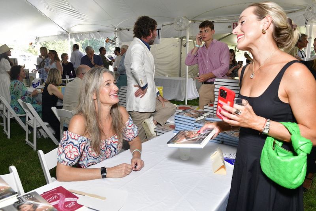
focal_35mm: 26
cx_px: 158
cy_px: 106
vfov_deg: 49.6
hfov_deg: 69.4
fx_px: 228
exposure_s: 1/125
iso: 2000
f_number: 8
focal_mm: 26
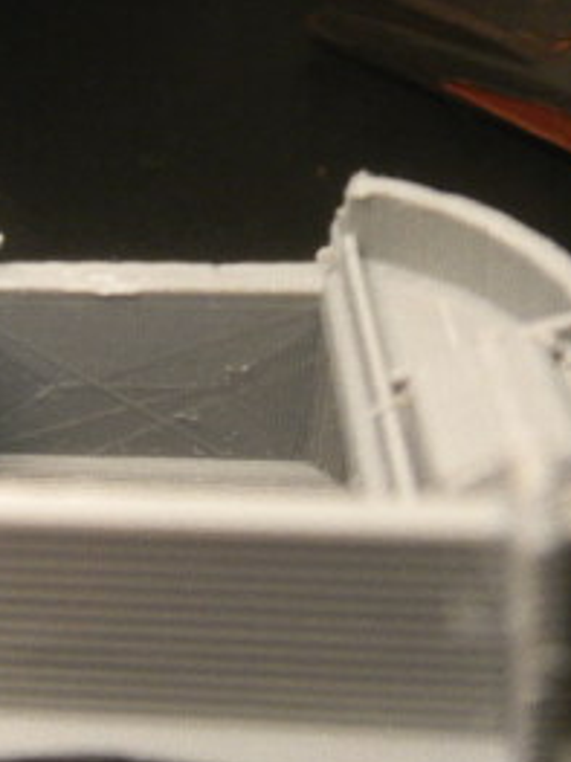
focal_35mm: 71
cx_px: -51
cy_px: 246
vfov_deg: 27.2
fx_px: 1563
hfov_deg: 19.8
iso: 201
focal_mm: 6.3
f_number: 3.6
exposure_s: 1/30
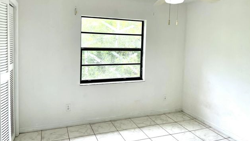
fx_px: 192
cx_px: 127
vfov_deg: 40.0
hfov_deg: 66.0
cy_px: 56
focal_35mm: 29
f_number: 1.6
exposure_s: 1/120
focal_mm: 4.2
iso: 32
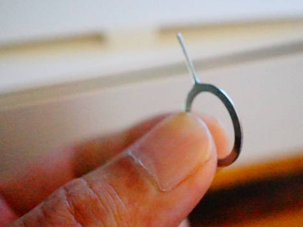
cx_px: 159
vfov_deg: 25.2
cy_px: 107
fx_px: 507
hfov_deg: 33.2
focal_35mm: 58
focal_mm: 30
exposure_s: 1/500
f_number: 4
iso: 16000
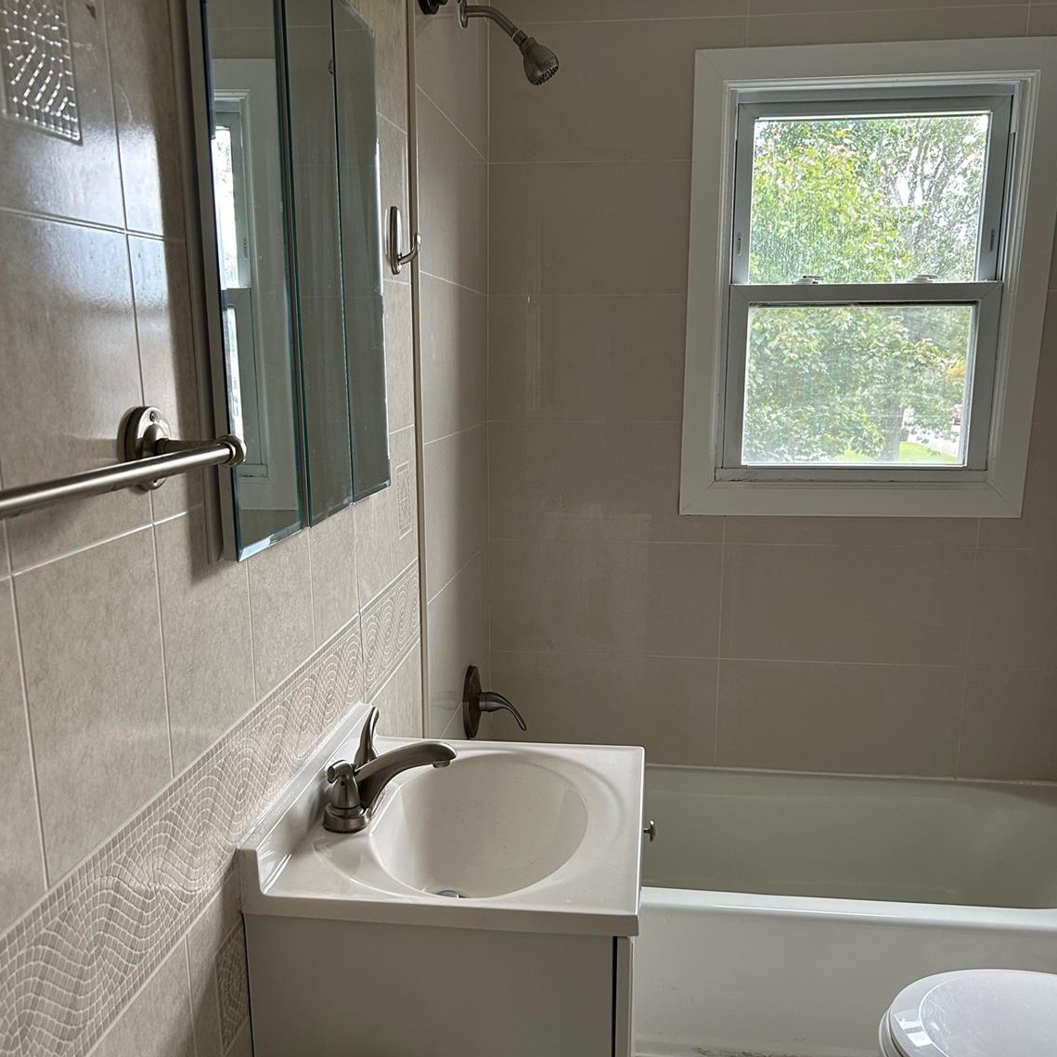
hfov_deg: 52.5
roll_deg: -1.4
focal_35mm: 31
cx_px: 528
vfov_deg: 52.4
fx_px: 1071
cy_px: 590
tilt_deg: -13.5
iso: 125
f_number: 1.5
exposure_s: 1/116
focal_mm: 5.7
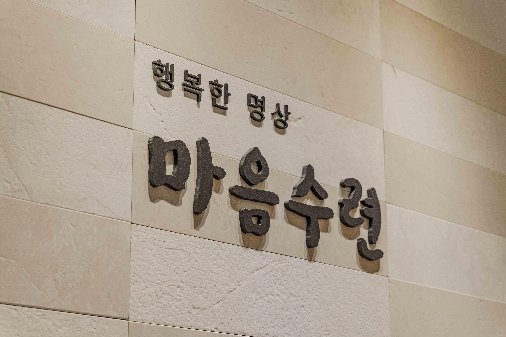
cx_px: 253
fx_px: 950
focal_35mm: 68
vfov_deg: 20.1
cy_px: 168
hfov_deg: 29.8
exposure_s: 1/125
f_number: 5.6
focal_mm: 67.6
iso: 1600
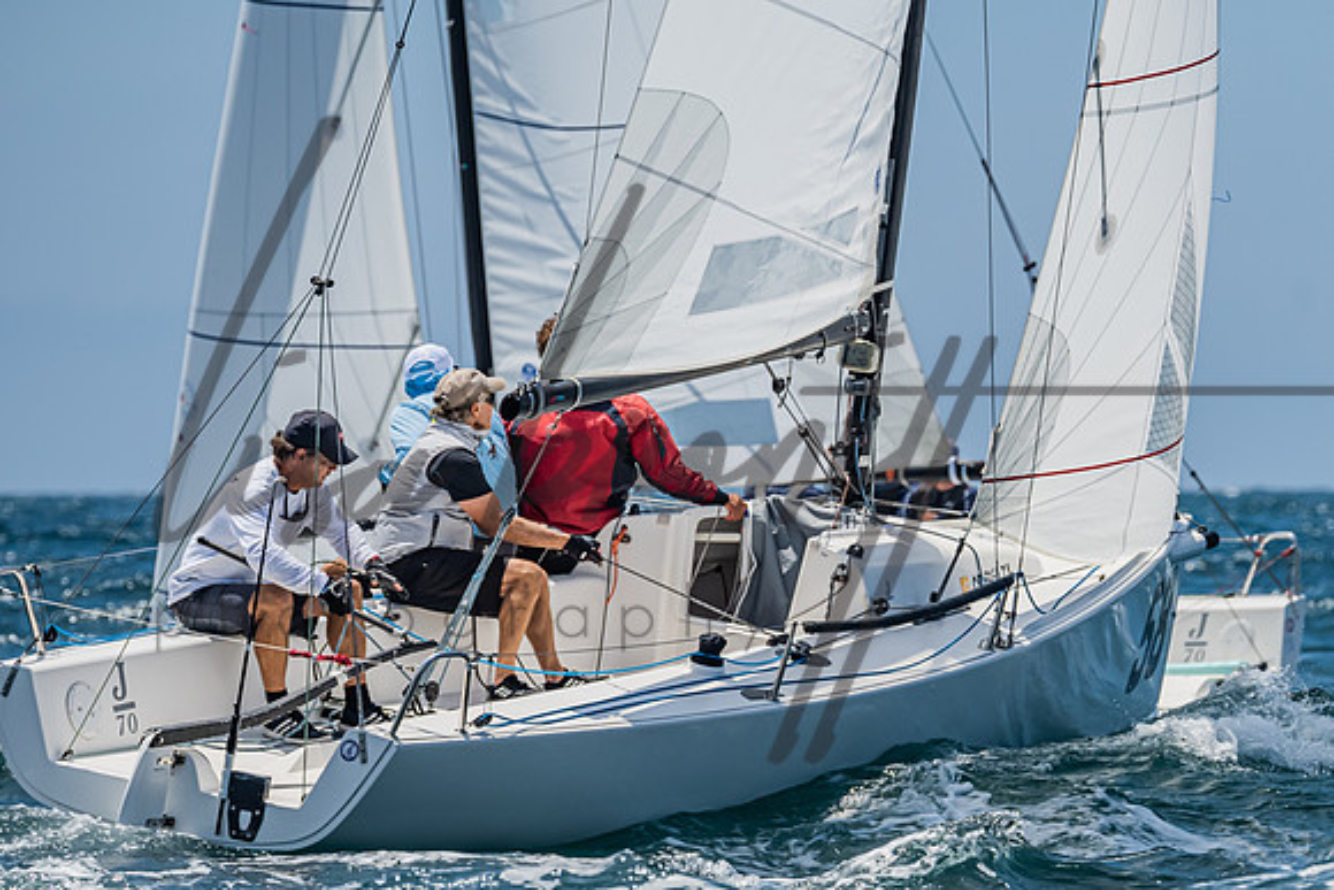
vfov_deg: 2.6
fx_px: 19882
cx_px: 1059
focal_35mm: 536
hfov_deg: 3.8
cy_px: 720
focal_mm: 300
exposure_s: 1/2000
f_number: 6.3
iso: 400
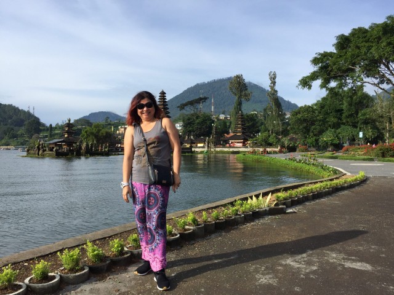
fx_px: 330
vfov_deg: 48.2
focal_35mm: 29
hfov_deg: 61.7
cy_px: 148
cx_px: 197
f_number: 2.2
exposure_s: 1/1883
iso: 32
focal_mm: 4.15
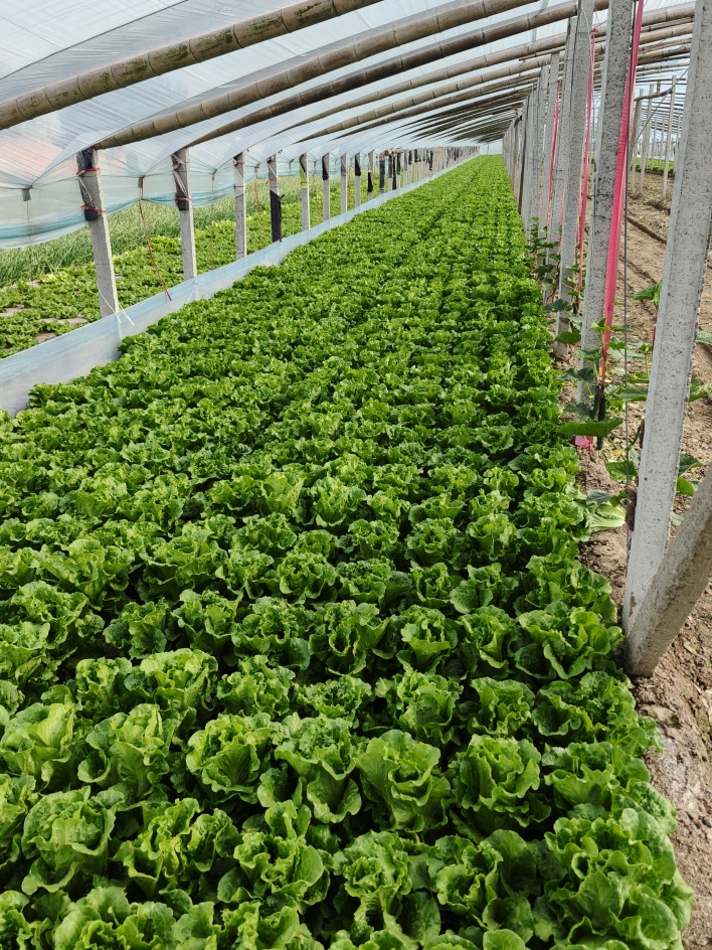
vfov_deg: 67.1
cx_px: 362
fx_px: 713
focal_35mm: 26
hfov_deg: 53.1
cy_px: 425
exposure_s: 1/987
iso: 50
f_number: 1.6
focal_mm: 6.06
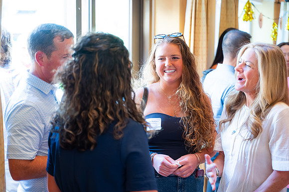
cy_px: 96
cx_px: 144
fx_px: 505
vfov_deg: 21.5
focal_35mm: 63
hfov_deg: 31.9
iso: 2000
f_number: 2.8
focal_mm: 63
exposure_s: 1/125
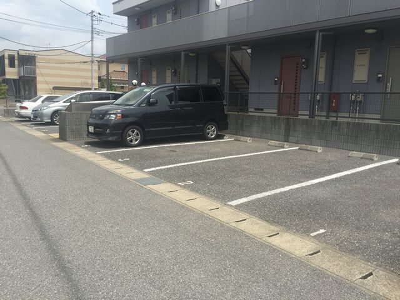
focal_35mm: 29
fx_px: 335
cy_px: 150
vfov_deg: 48.2
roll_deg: -2.4
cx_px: 200
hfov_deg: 61.7
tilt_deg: -9.1
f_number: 2.2
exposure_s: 1/2083
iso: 32
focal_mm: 4.15
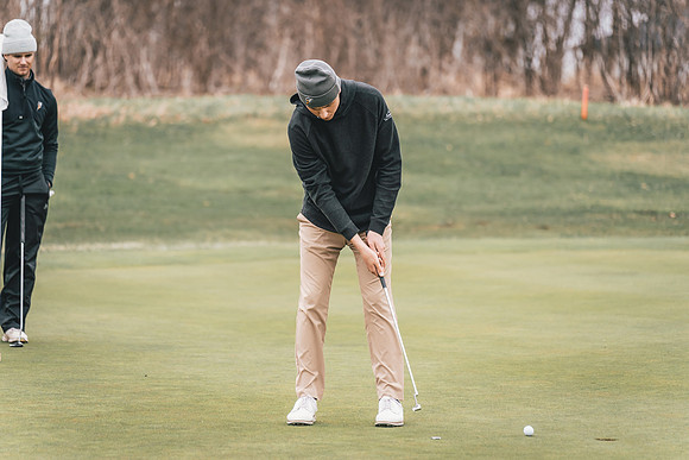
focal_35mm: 164
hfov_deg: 12.5
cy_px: 230
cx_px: 345
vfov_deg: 8.4
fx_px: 3148
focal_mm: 150
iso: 640
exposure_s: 1/3200
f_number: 2.8
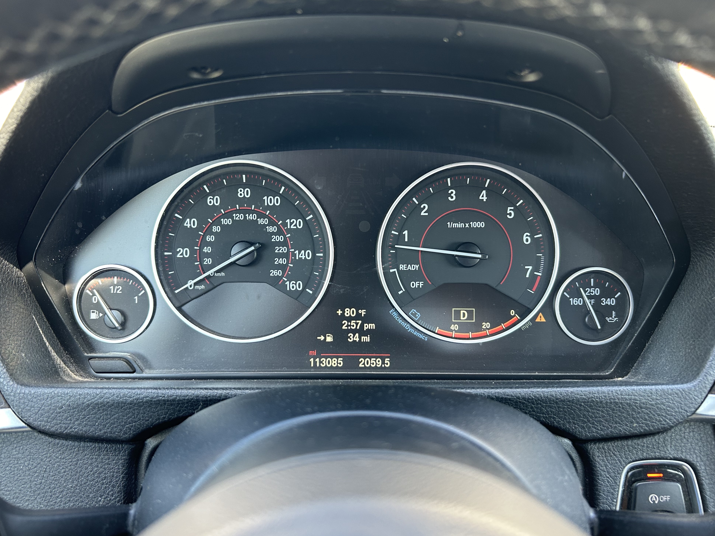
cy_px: 274
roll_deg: +1.7
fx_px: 558
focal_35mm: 27
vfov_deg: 51.3
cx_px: 354
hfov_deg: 65.3
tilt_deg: -19.8
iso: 125
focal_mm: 5.7
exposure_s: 1/111
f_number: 1.5
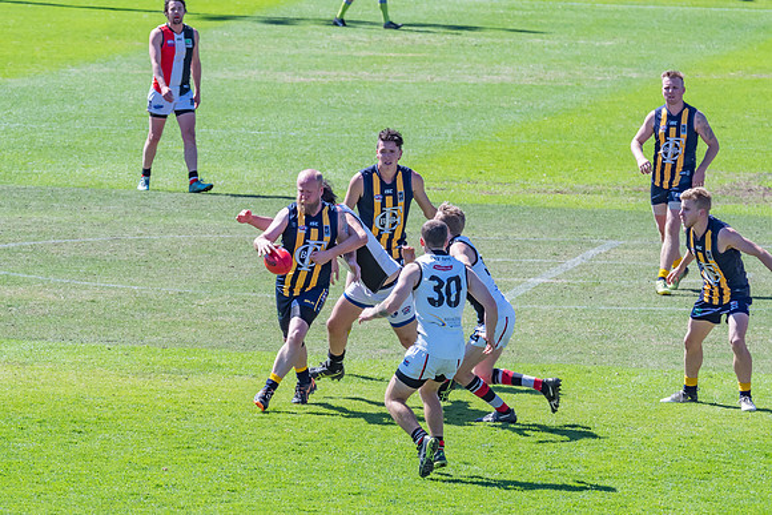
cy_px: 276
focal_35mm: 514
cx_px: 359
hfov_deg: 4.0
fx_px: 11026
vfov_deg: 2.7
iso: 800
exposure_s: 1/800
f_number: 13
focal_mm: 320
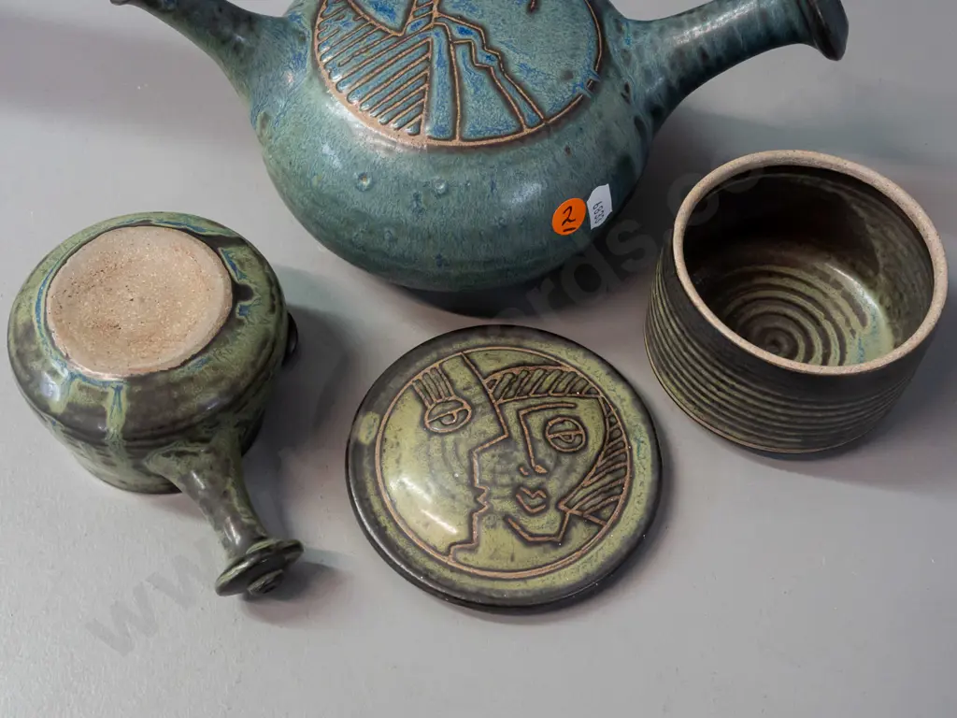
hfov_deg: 44.8
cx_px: 478
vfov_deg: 34.3
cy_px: 359
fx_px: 1161
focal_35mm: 42
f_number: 6.3
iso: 3200
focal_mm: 21
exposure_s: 1/60
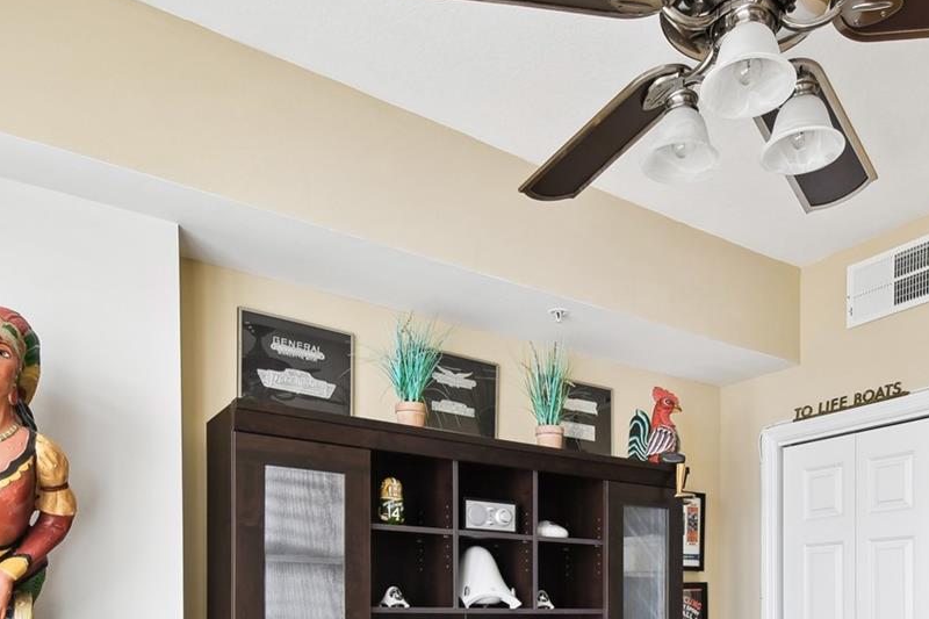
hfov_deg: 61.4
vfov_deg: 39.0
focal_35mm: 30
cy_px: 606
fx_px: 774
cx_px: 555
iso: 100
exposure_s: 1/20
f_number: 7.1
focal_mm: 10
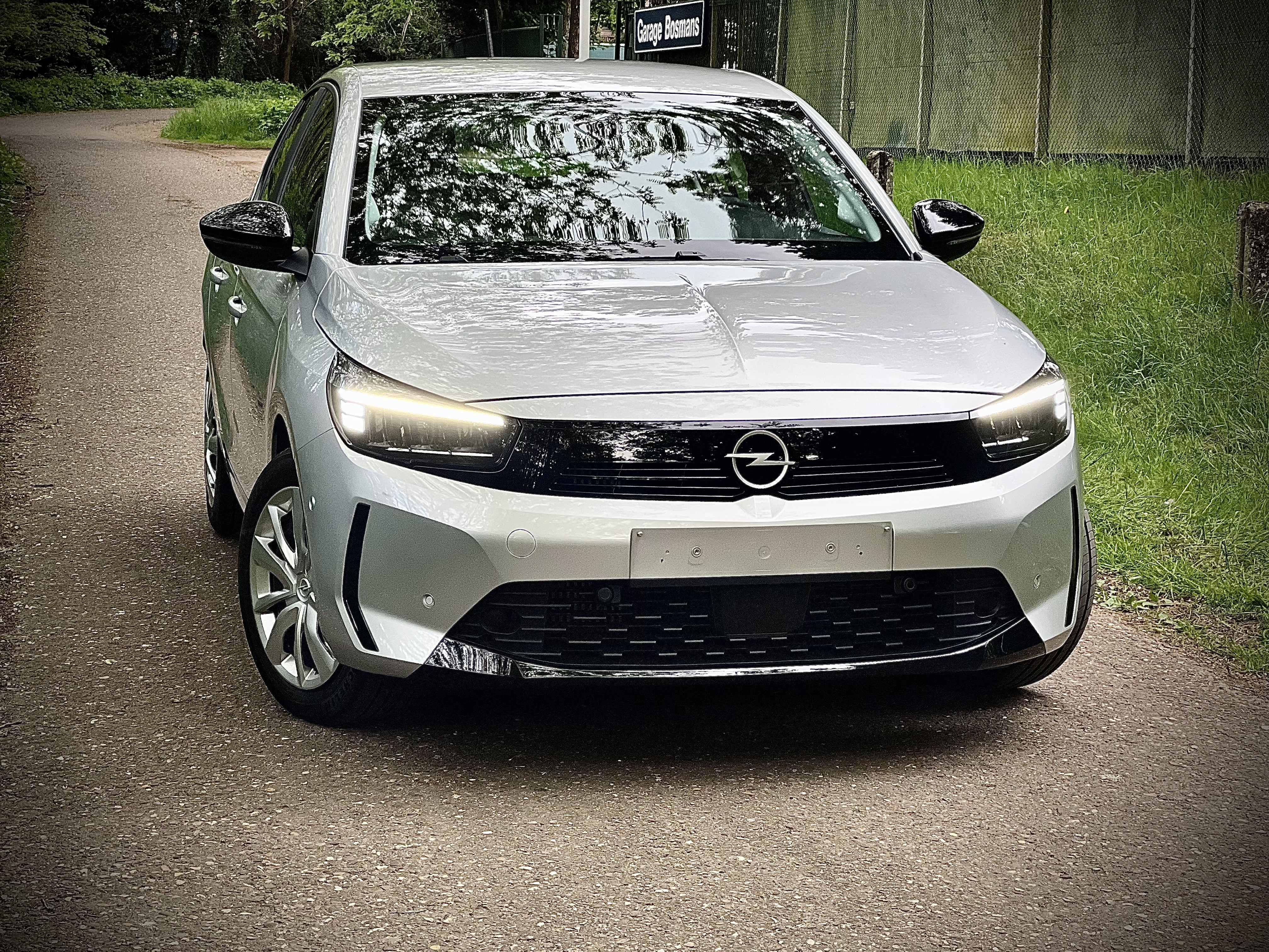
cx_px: 634
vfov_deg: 19.1
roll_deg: -1.2
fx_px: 2823
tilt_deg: -7.3
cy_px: 476
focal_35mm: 77
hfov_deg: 25.3
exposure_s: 1/121
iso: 100
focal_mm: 9
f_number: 2.8
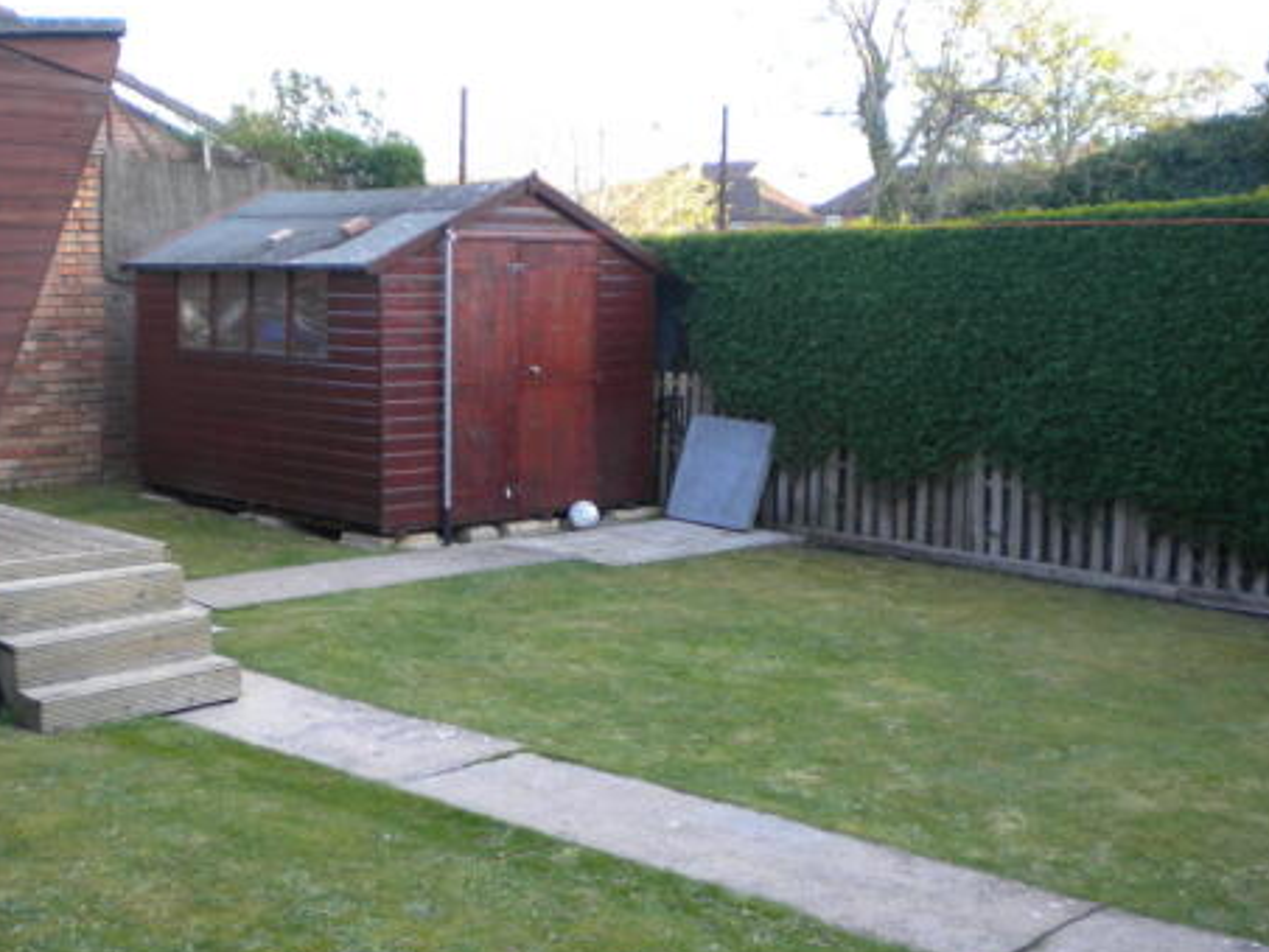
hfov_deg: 42.0
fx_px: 1650
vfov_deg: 32.2
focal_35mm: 45
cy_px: 528
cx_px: 562
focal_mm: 6.3
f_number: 3.1
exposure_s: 1/61.1
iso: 80
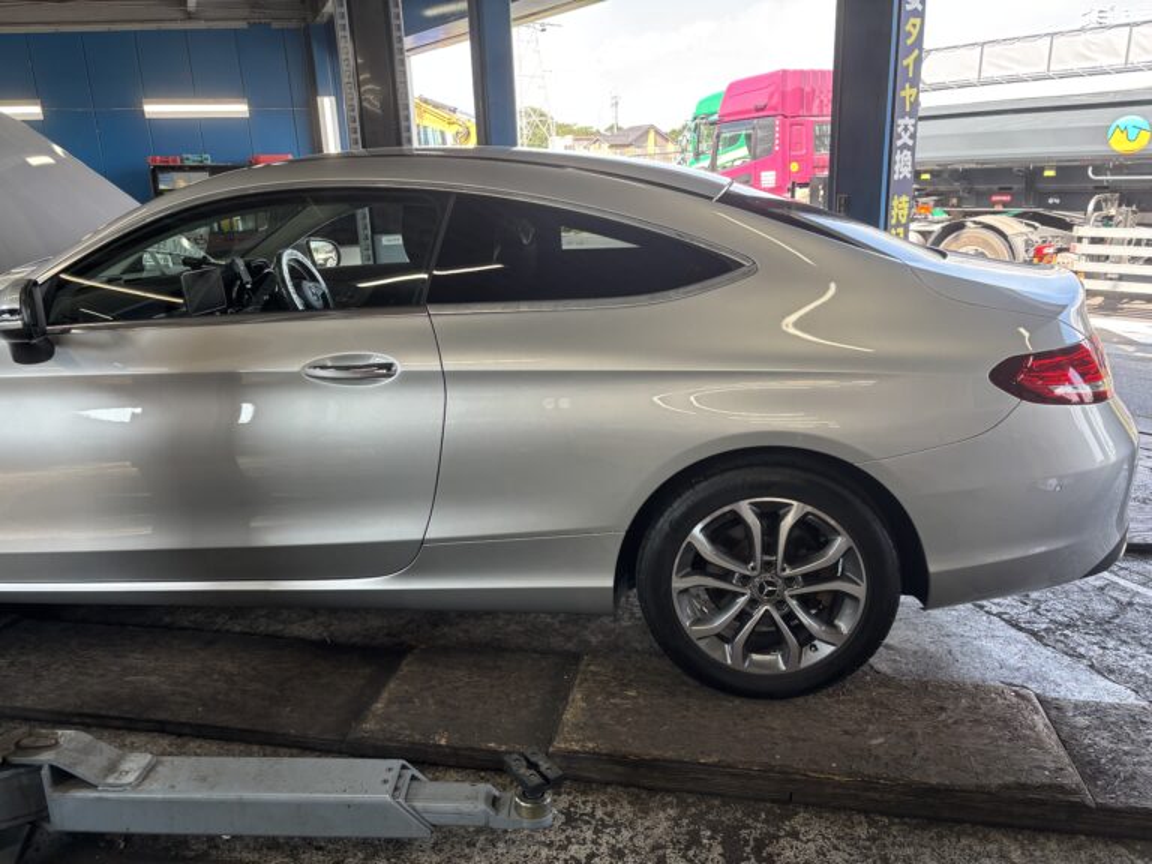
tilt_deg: -16.2
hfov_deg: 67.3
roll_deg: +2.5
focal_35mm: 26
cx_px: 576
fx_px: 865
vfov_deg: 53.1
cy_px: 432
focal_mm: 5.96
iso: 50
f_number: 1.6
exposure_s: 1/121
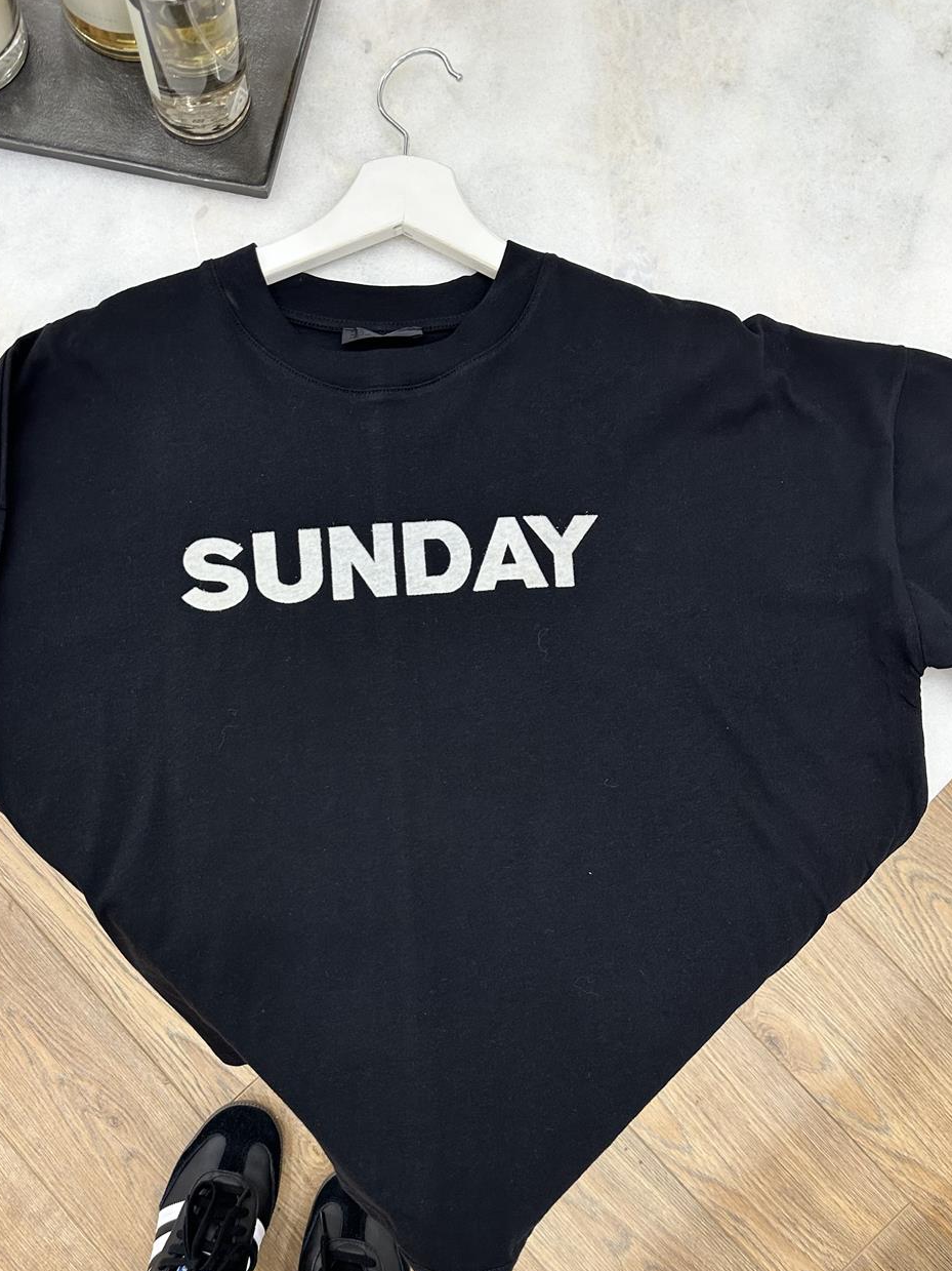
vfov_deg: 57.6
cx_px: 357
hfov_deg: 45.1
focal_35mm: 31
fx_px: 1137
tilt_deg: -81.1
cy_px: 794
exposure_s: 1/100
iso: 125
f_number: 1.78
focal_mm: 6.86
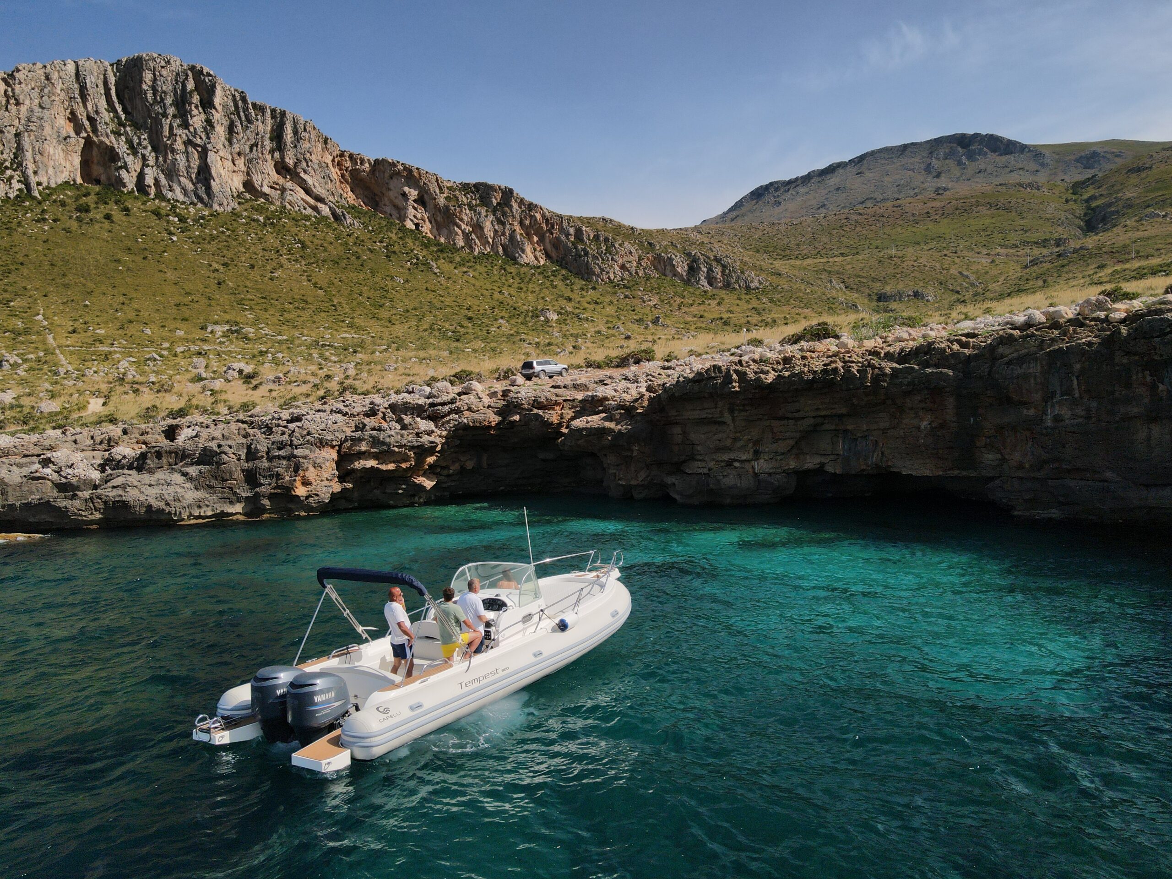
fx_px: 813
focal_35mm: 24
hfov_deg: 71.6
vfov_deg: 56.8
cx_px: 586
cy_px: 440
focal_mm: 4.5
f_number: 2.8
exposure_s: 1/725
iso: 100
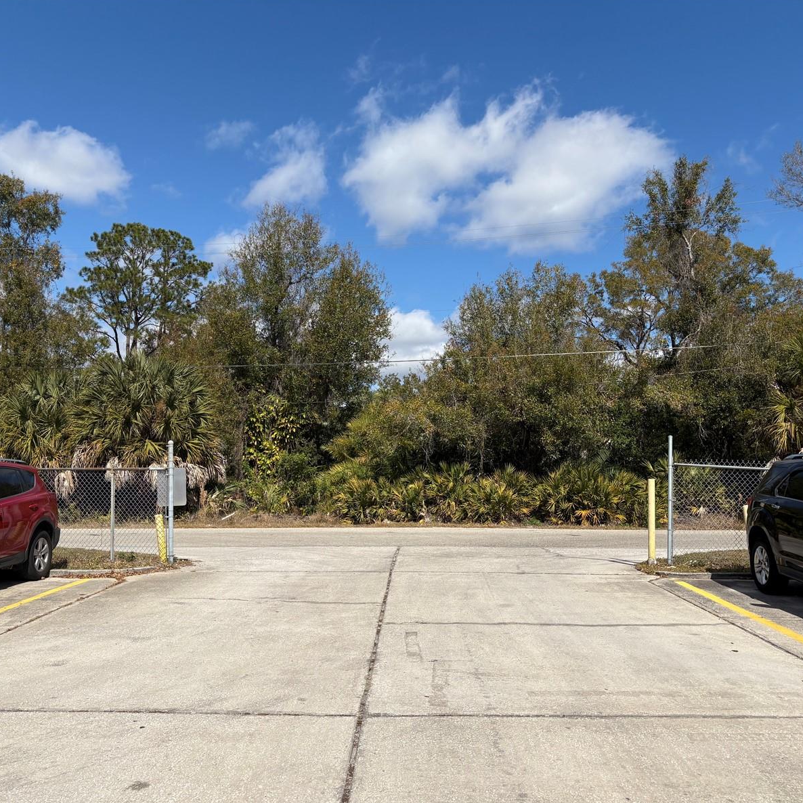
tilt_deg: +5.6
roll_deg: +1.0
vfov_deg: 52.5
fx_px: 814
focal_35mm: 31
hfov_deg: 52.5
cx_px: 387
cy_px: 402
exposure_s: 1/5814
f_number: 1.6
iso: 50
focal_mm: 5.96
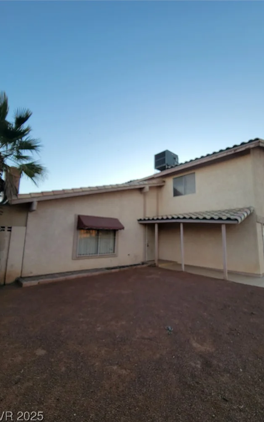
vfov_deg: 105.3
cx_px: 148
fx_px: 161
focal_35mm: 14
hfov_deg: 78.3
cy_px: 214
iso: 50
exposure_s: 1/195
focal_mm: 2.2
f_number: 2.2
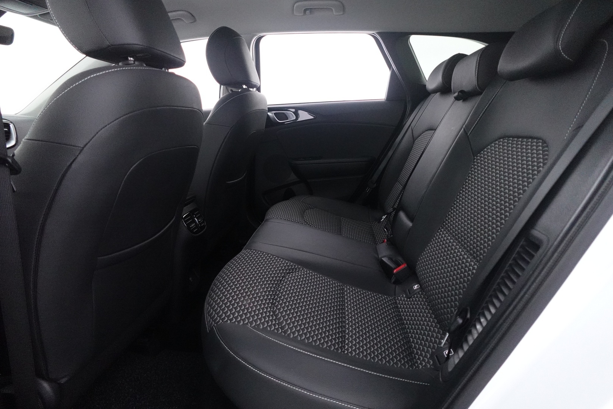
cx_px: 306
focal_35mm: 20
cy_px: 204
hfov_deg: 84.0
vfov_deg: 61.9
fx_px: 341
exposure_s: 1/80
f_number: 2
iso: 3200
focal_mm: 7.6
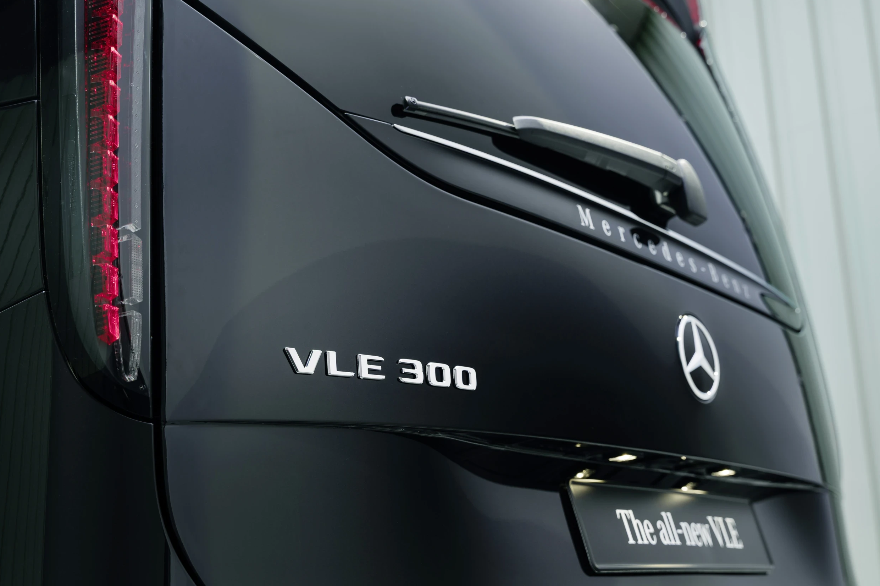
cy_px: 327
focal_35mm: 52
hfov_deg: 38.1
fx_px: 1270
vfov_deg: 25.9
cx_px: 510
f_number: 4
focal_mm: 43
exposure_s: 1/13
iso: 100
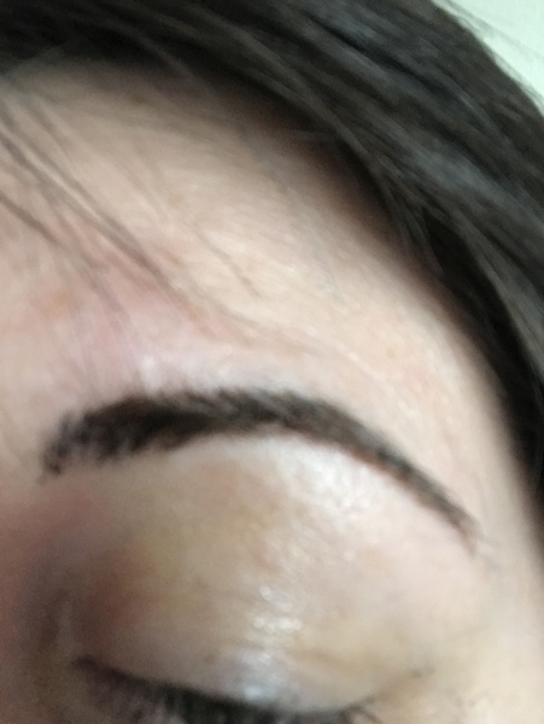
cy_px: 362
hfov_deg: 44.2
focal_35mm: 32
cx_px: 272
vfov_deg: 56.8
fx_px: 670
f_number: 2.2
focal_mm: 2.87
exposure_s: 1/30
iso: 160
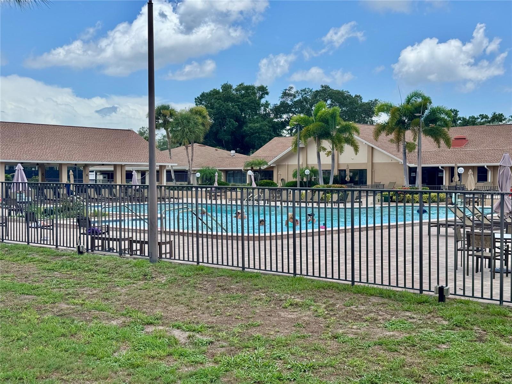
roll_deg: -0.8
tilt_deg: -1.9
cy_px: 192
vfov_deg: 30.3
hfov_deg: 39.7
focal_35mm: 48
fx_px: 710
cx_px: 256
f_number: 1.78
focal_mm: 6.76
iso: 64
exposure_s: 1/3425
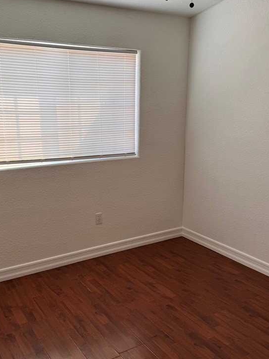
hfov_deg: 41.7
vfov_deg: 54.0
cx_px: 115
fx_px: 352
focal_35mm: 34
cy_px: 178
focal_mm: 6.76
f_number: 1.78
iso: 64
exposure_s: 1/121
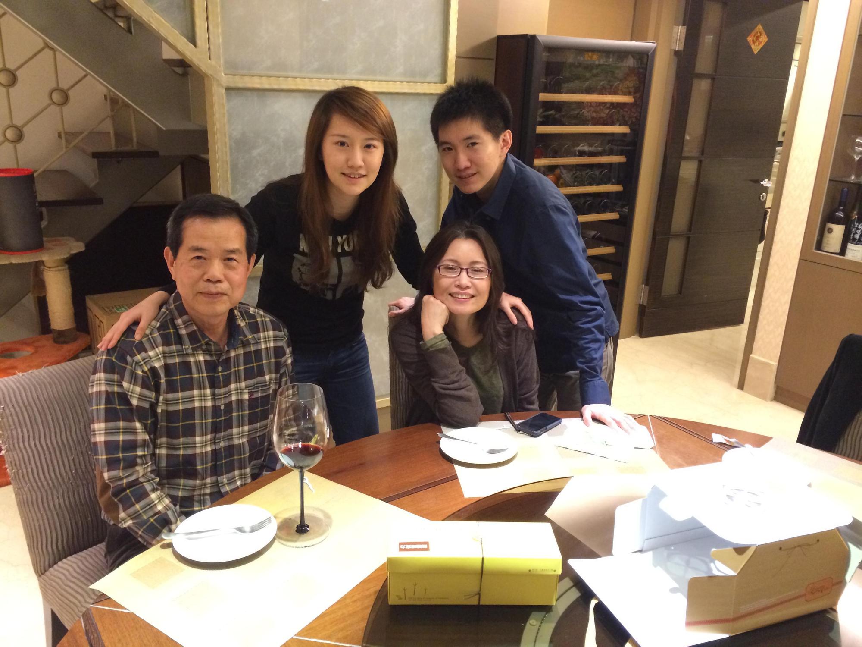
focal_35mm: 30
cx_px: 431
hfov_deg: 60.0
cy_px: 324
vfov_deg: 46.8
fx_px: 747
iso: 320
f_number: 2.2
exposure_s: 1/15
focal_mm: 4.12
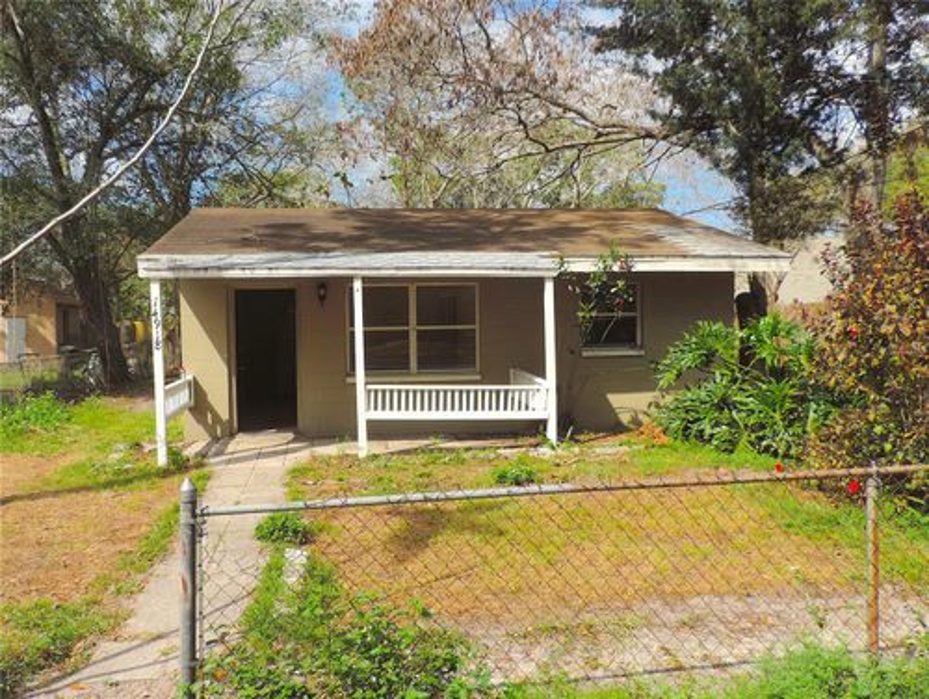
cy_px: 350
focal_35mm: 24
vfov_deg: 56.9
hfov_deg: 71.5
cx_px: 464
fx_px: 645
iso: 80
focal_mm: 4.3
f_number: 3
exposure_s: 1/1000
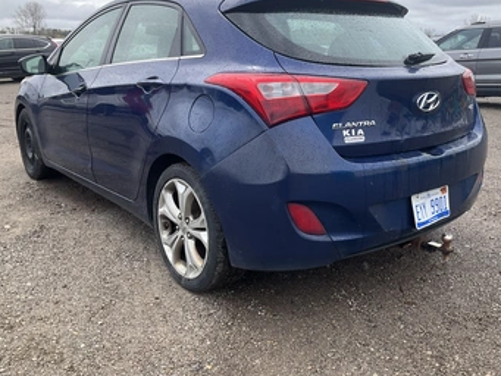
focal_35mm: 34
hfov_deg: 53.9
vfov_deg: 41.8
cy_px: 167
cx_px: 262
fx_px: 492
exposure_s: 1/816
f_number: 1.8
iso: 25
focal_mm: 3
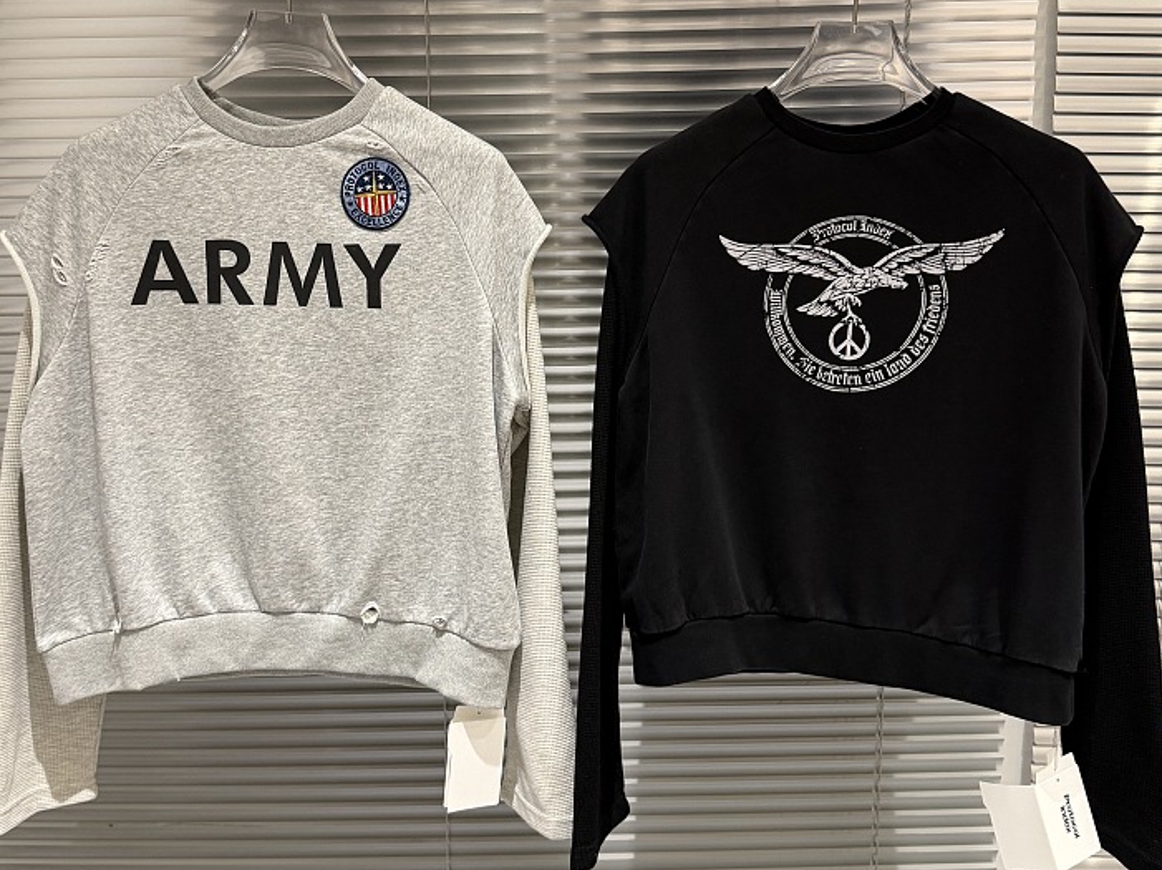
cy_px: 353
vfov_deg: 38.5
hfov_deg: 50.2
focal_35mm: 37
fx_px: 1241
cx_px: 565
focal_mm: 6.76
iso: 250
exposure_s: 1/50
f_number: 1.78
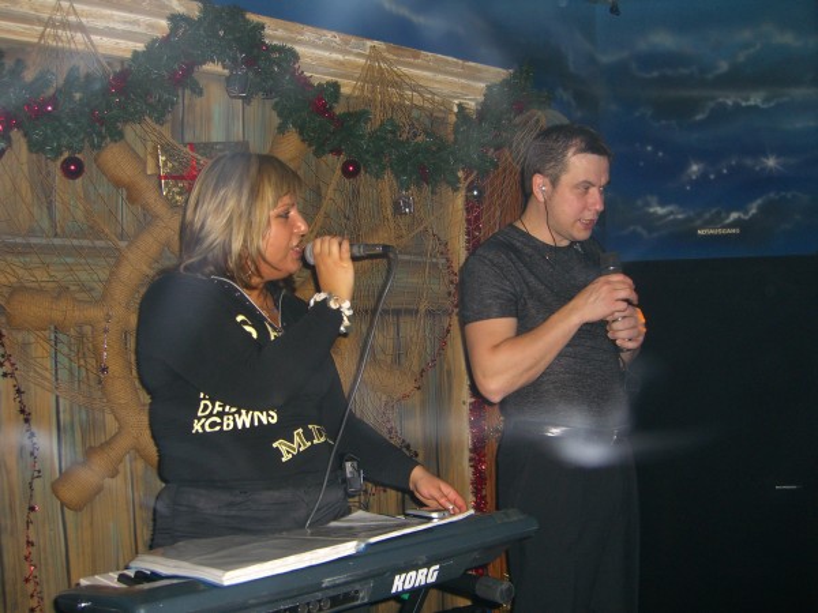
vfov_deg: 37.7
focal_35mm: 38
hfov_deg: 49.0
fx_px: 898
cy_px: 306
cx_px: 409
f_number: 2.8
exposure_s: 1/60
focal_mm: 7.9
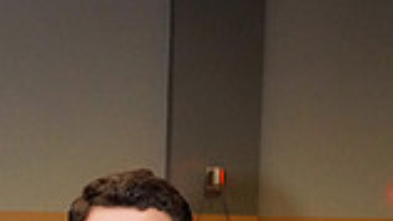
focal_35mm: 147
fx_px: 1537
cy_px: 516
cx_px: 35
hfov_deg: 14.4
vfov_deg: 7.7
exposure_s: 1/80
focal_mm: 33
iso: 3200
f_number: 7.1
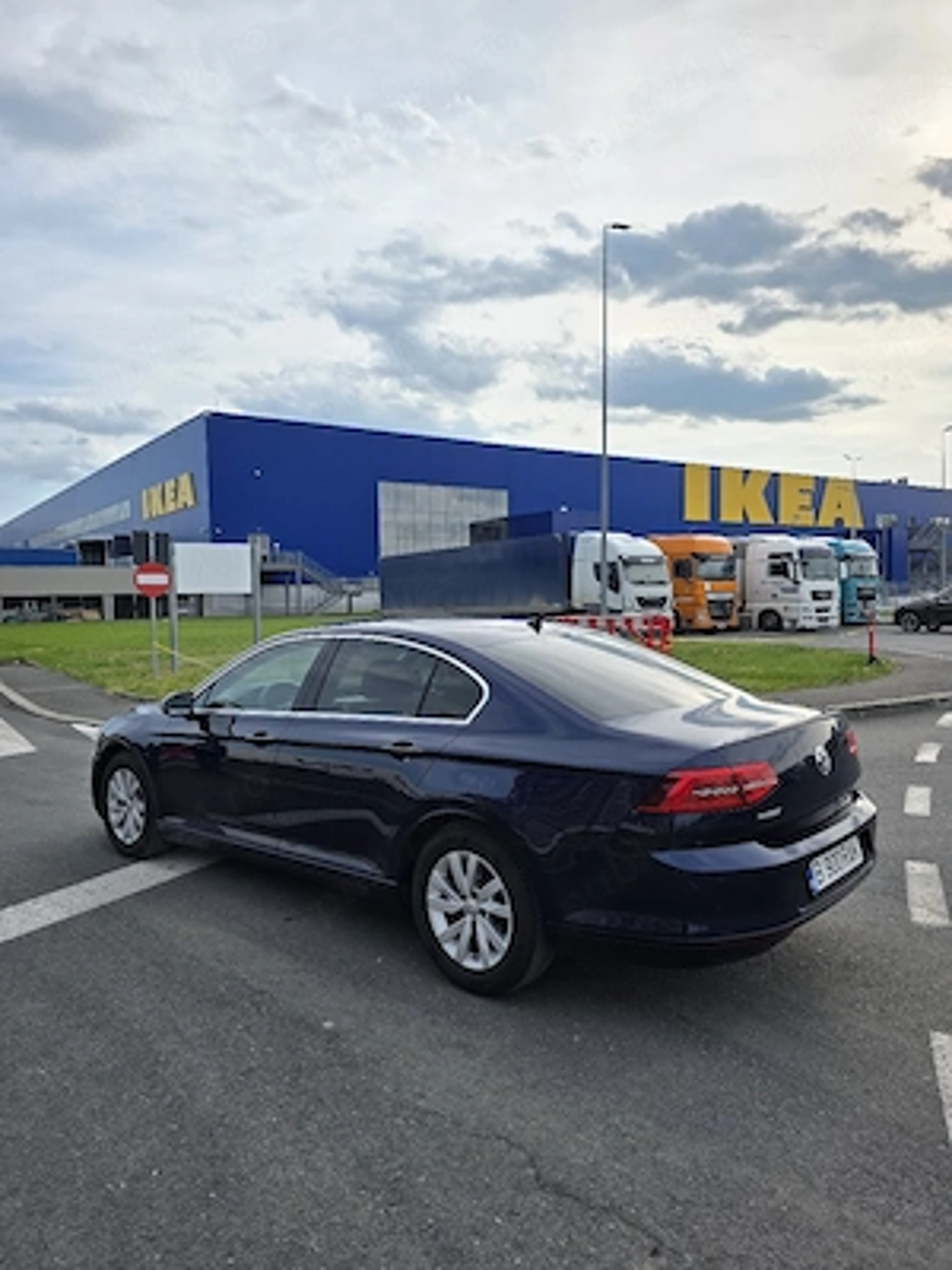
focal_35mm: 23
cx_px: 476
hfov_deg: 58.9
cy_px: 635
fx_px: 843
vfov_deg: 73.9
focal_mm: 6.3
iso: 80
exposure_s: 1/10000
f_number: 1.7
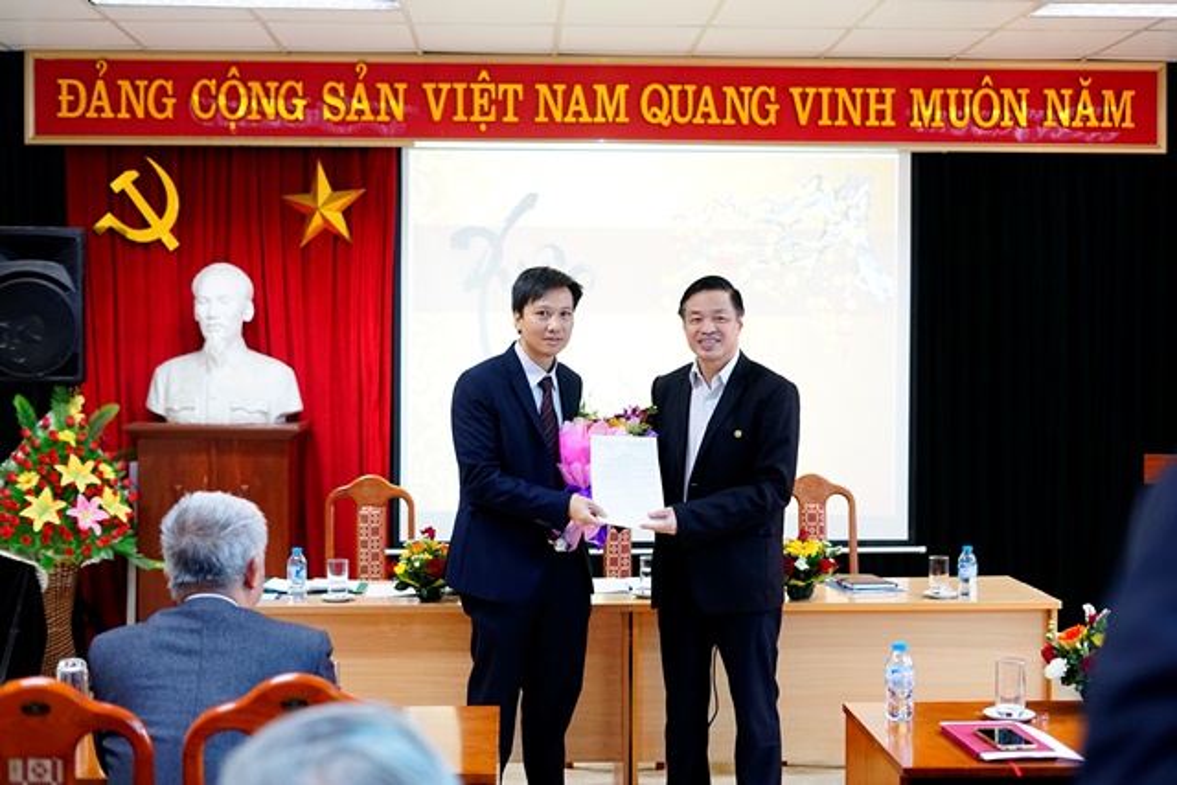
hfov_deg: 39.6
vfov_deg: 27.0
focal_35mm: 50
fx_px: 1635
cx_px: 588
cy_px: 392
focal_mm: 50
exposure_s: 1/60
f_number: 2.8
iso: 1250
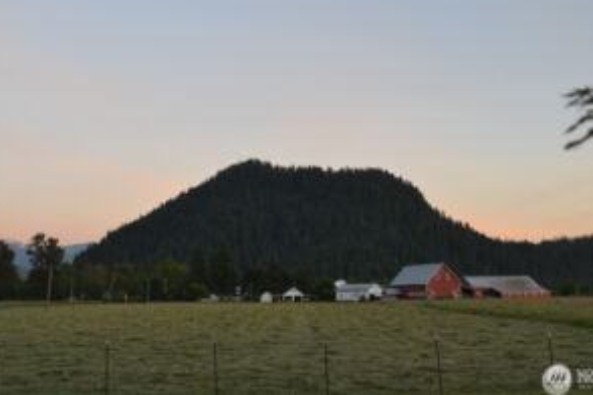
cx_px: 266
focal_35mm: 49
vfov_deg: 27.3
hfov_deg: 40.3
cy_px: 128
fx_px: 807
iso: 400
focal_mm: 24
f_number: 5
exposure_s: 1/100
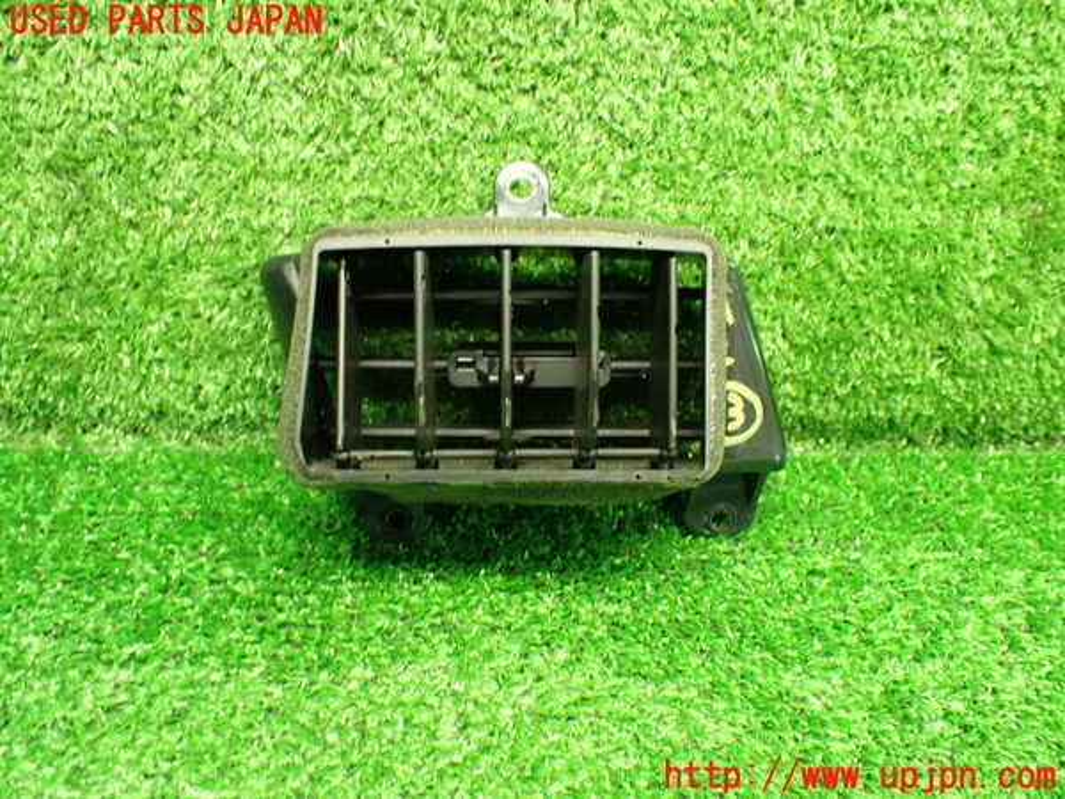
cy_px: 400
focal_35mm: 30
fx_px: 923
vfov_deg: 46.8
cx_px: 532
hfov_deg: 60.0
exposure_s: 1/40
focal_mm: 5.4
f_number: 2.3
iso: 800
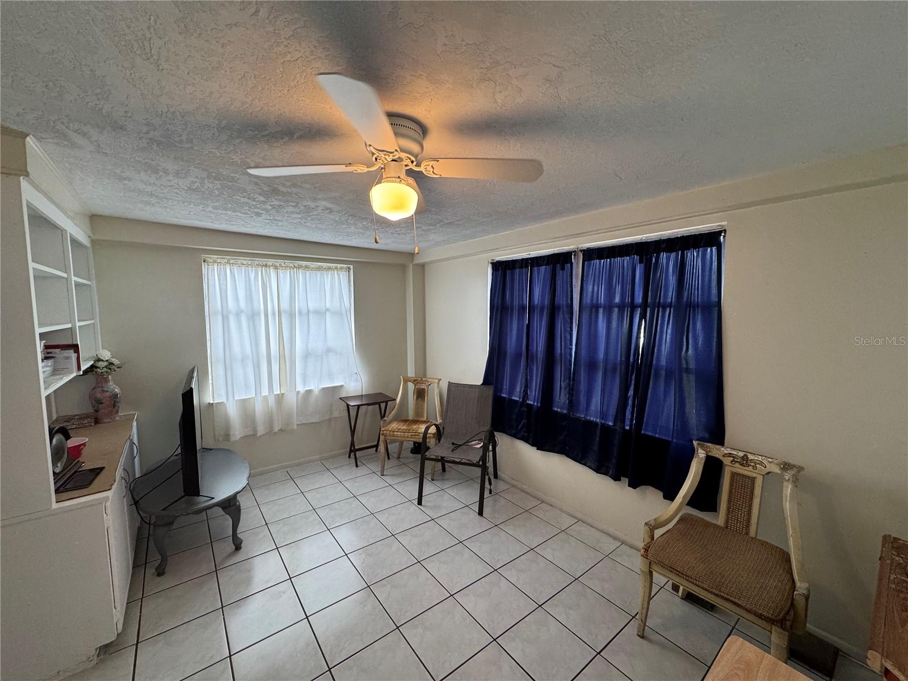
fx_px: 367
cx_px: 454
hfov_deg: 102.1
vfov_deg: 85.7
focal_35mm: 14
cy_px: 340
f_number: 2.2
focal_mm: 2.22
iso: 200
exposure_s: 1/120
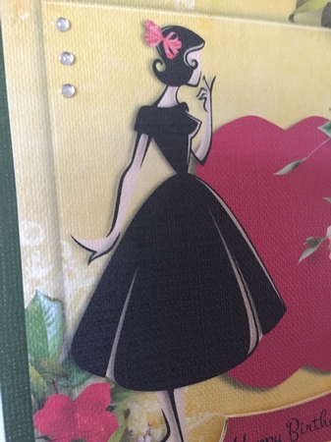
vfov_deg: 61.7
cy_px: 221
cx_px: 166
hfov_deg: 48.2
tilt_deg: -14.2
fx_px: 370
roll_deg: -1.0
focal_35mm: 29
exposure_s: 1/17
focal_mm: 4.15
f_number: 2.2
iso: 500
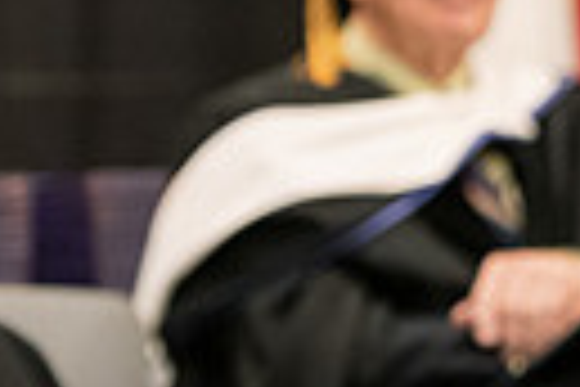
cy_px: -470
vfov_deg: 2.5
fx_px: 8667
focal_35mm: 538
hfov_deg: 3.8
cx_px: 1115
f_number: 3.5
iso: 3200
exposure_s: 1/200
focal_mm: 120
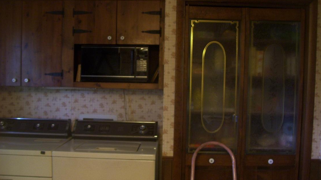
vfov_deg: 28.3
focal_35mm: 42
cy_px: 102
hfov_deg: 48.3
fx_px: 357
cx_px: 150
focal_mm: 6
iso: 160
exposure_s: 1/8
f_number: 2.7
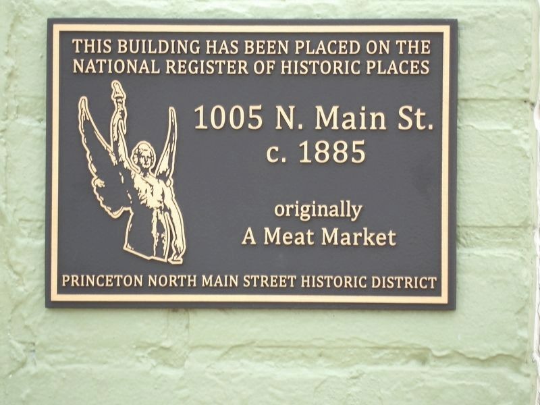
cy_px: 202
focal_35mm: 967
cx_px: 270
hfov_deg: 2.1
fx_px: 15085
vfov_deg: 1.5
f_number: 5.3
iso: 128
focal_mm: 173.5
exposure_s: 1/100
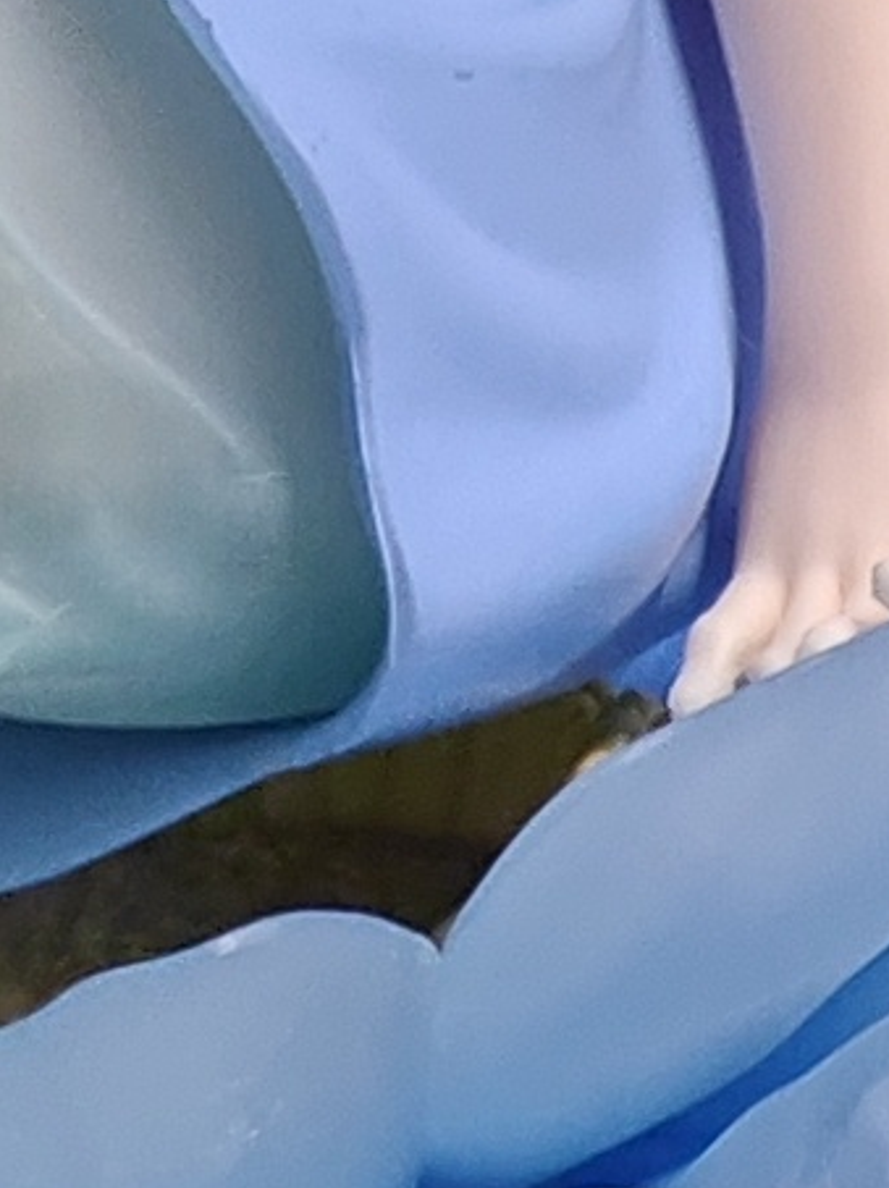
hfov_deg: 2.6
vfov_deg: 3.4
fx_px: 19786
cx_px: -194
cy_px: -1198
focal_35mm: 577
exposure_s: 1/24
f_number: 2.4
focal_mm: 7.48
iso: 1000
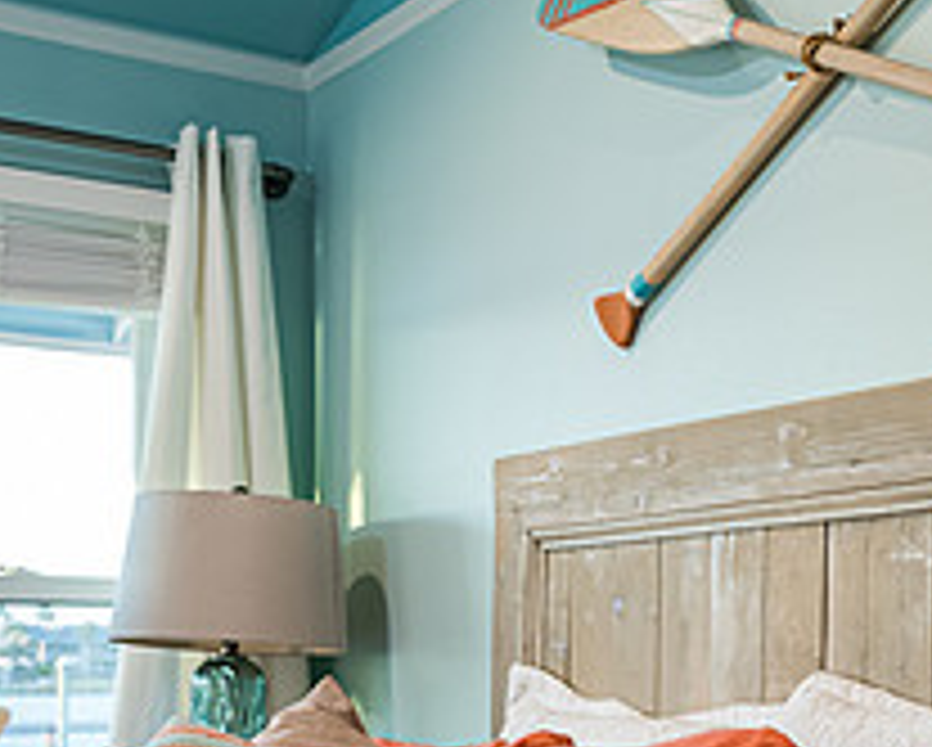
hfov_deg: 25.7
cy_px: 649
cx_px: 1120
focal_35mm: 66
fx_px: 1822
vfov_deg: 22.7
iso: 200
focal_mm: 24
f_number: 7.1
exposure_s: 1/6
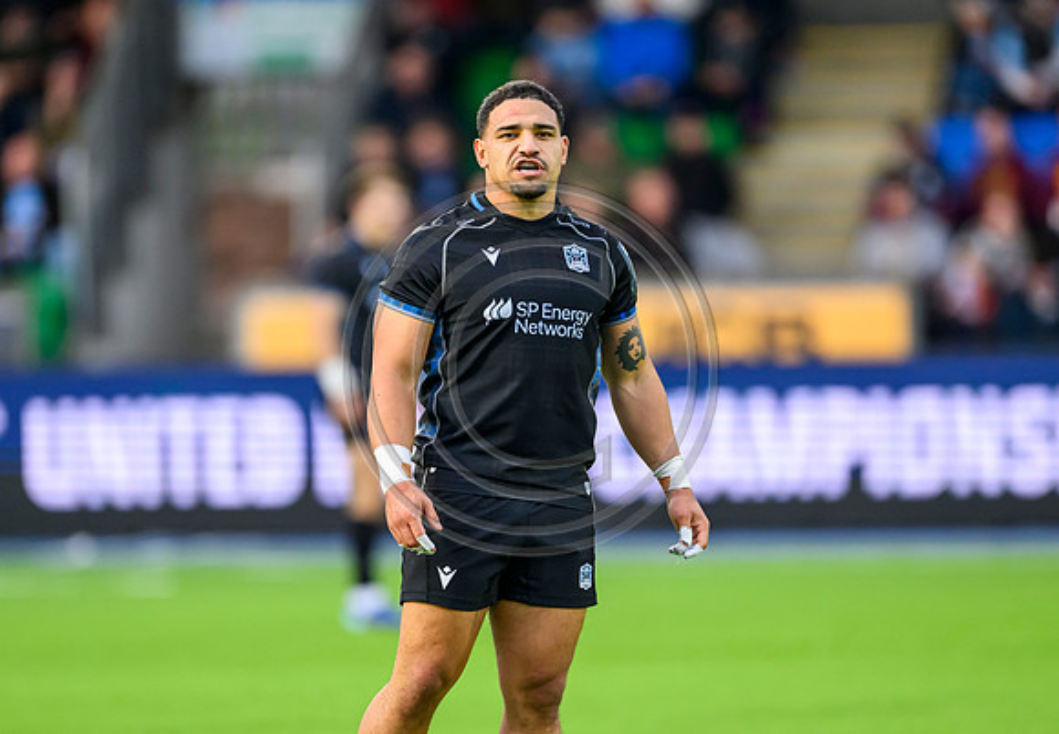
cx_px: 542
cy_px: 417
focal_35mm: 527
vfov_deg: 2.7
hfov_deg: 3.9
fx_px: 15683
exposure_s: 1/2000
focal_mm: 400
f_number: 3.2
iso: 3200
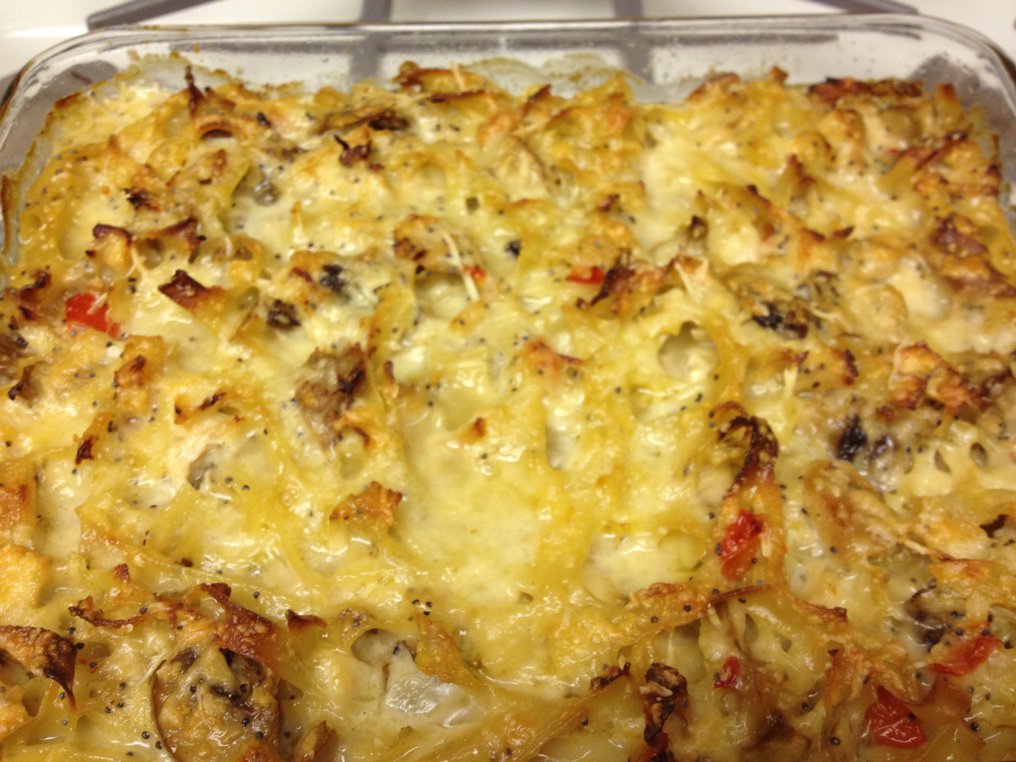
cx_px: 508
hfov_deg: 52.6
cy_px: 381
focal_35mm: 35
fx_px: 1027
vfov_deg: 40.7
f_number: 2.4
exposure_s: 1/20
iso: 100
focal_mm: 4.28
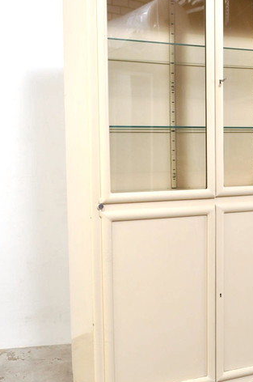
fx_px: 518
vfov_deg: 40.4
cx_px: 179
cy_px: 184
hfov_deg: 27.2
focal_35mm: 49
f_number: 8
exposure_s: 1/125
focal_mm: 20
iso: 400
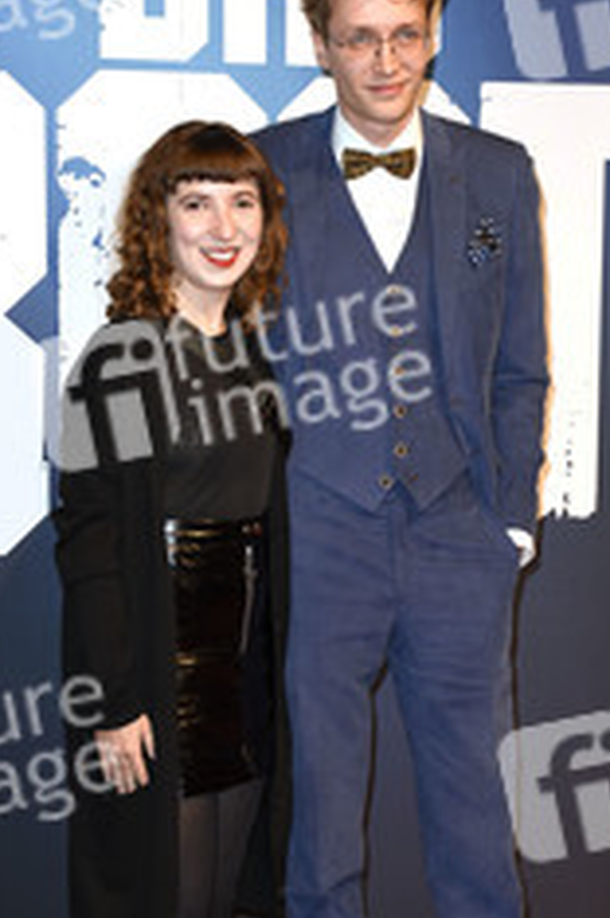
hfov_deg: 11.9
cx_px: 344
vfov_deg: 17.8
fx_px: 2928
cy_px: 574
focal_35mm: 115
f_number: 6.3
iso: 640
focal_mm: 45
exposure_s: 1/160
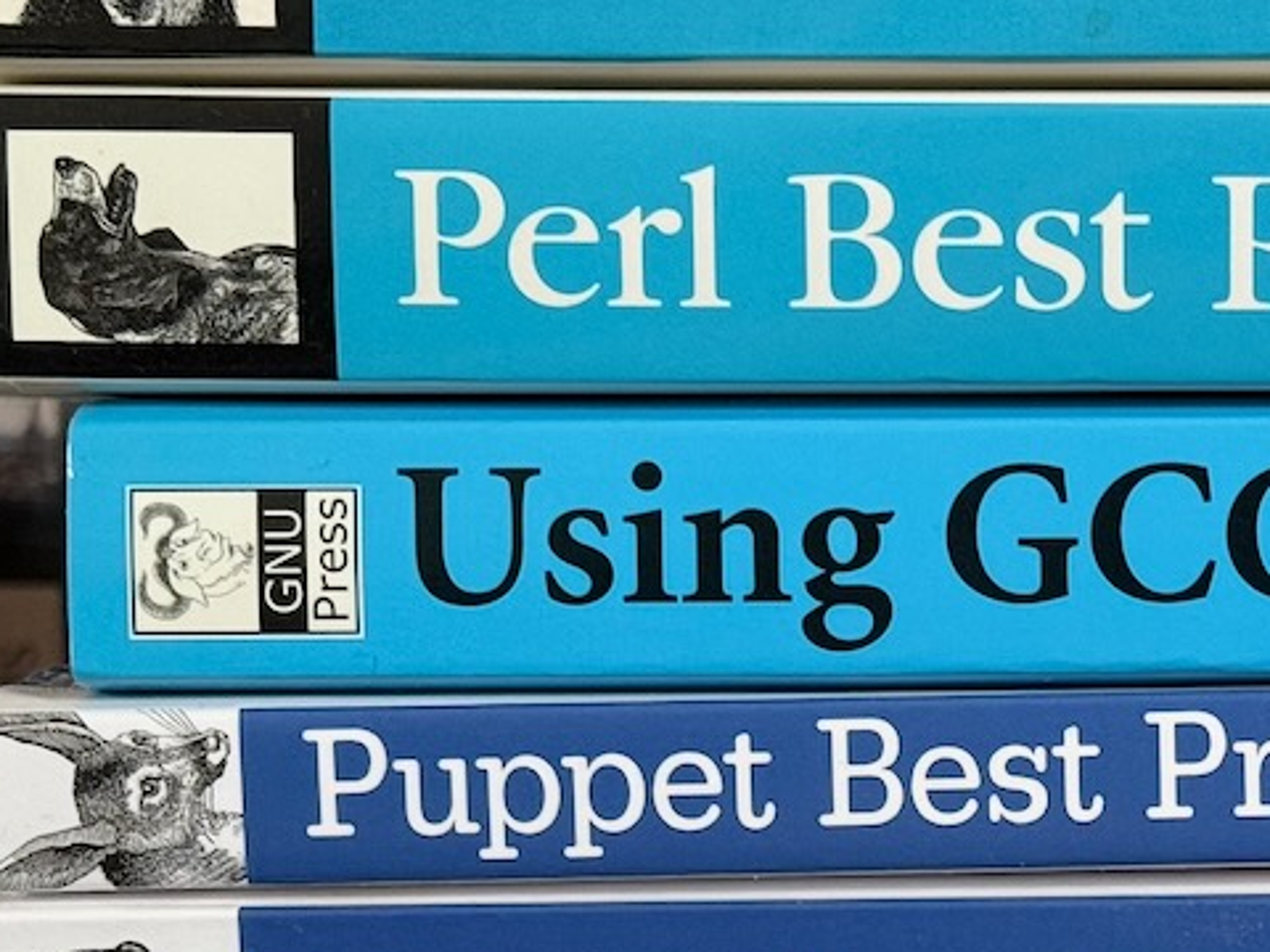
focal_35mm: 128
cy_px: 904
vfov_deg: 11.5
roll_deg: +0.7
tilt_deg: -3.8
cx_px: 1281
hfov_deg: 15.1
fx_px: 4696
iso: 100
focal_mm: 6.76
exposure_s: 1/76
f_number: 1.78
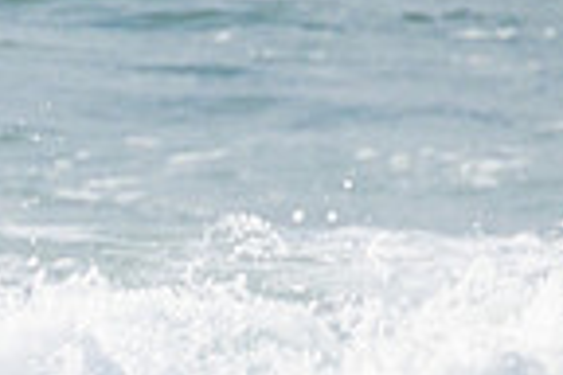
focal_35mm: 4218
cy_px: 468
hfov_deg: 0.5
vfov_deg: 0.3
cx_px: -484
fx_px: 65960
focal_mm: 800
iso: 560
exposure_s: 1/2000
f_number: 11
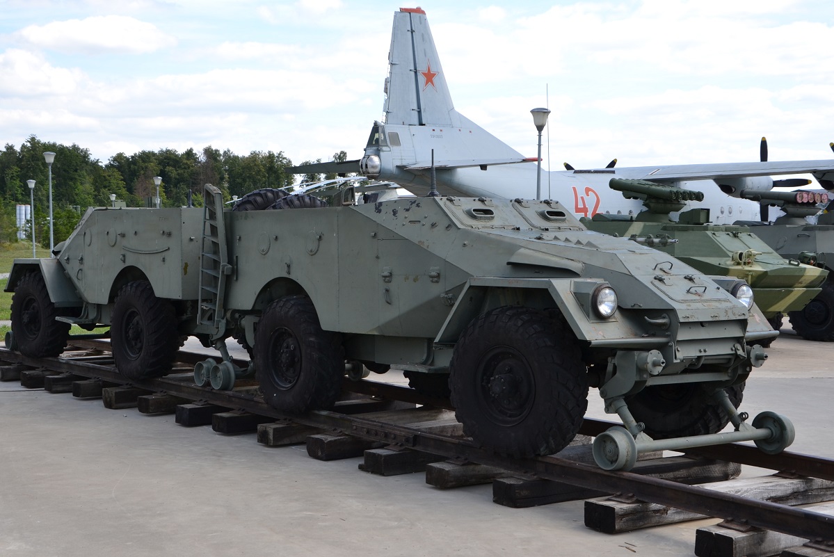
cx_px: 417
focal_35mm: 51
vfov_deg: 26.5
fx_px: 1182
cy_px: 278
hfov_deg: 38.9
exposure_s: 1/160
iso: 100
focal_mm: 34
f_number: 6.3
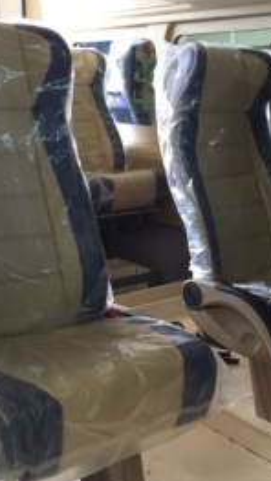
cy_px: 256
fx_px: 613
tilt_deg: -12.4
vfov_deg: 42.9
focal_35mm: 48
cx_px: 209
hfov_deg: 24.6
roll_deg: -1.9
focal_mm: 4.15
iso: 50
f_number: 2.2
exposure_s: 1/33
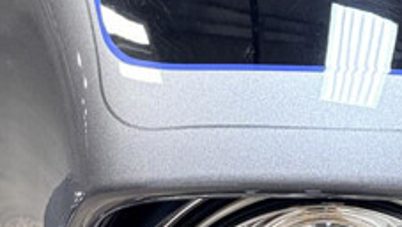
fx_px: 1419
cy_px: -135
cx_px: 337
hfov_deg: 16.0
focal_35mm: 133
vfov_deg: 8.9
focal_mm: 5.96
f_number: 1.6
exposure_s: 1/128
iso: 125
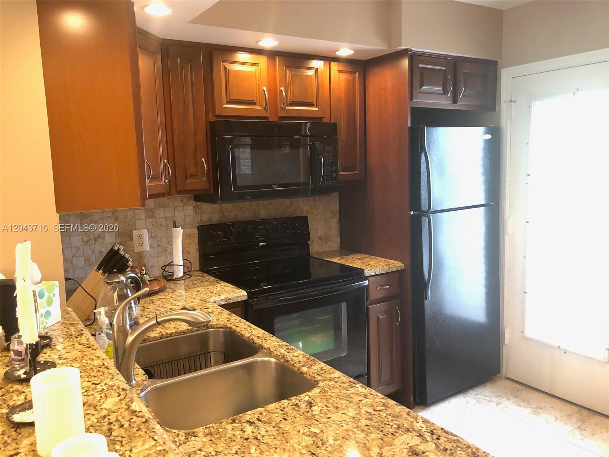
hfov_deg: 63.4
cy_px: 228
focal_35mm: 28
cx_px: 304
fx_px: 493
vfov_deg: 49.7
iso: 100
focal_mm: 3.99
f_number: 1.8
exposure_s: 1/13
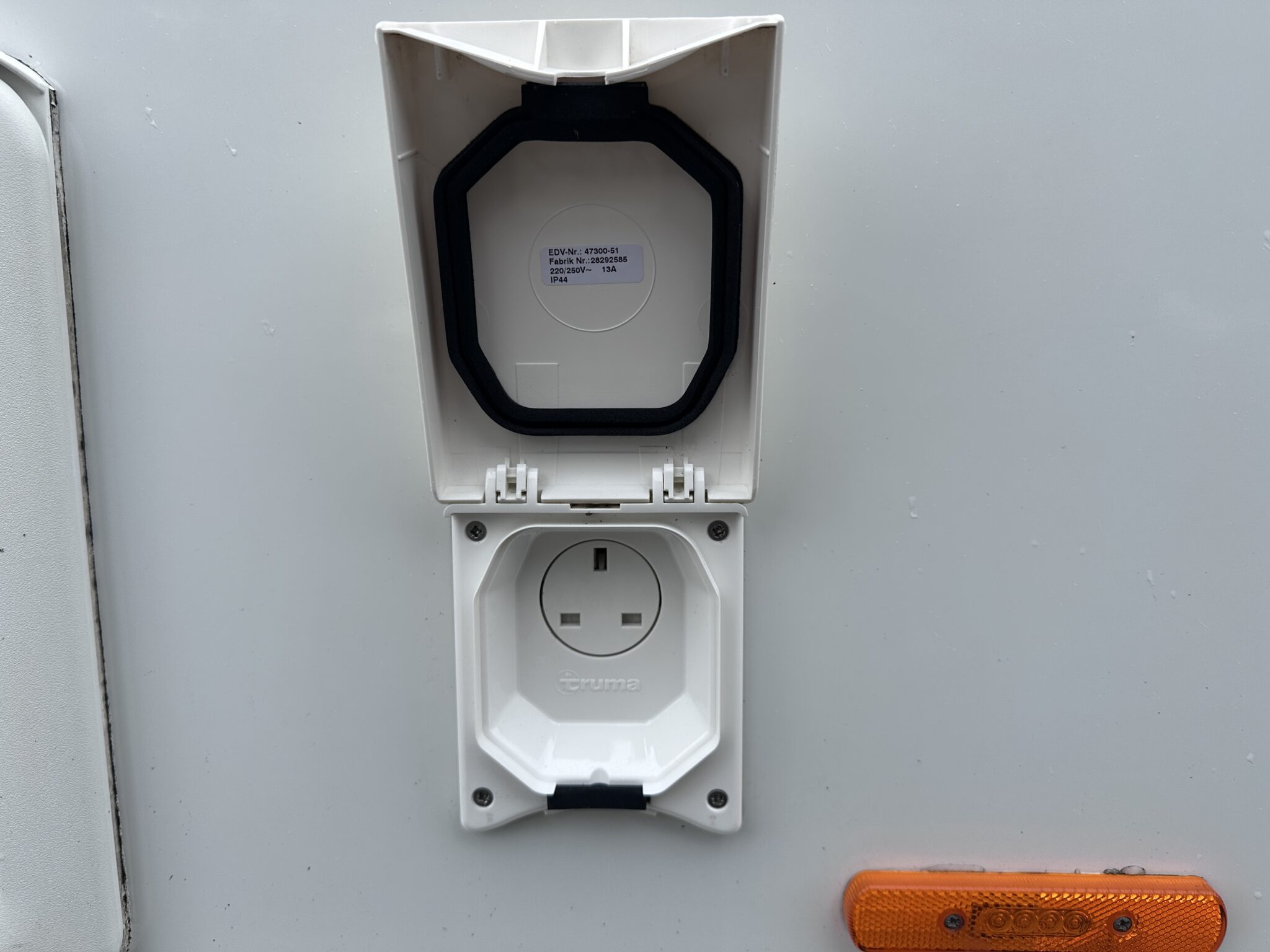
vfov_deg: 56.8
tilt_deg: -7.0
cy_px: 476
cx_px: 635
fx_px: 881
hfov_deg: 71.6
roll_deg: +0.5
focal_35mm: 24
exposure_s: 1/2203
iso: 80
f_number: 1.78
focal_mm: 6.86
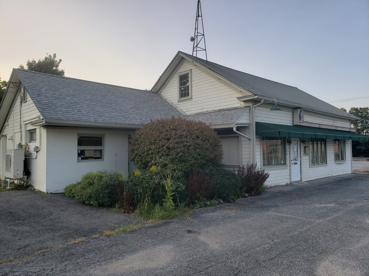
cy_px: 138
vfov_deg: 53.1
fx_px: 277
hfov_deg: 67.3
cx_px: 184
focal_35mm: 26
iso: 50
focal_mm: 4.3
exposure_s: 1/398
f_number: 2.4
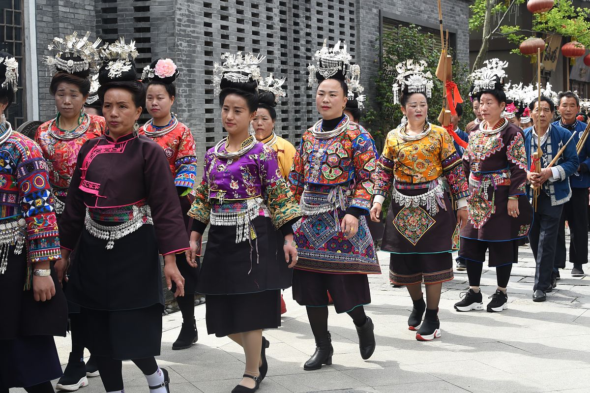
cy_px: 196
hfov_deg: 28.9
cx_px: 295
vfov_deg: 19.4
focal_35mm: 70
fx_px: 1147
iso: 1600
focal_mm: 70
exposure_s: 1/640
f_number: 13
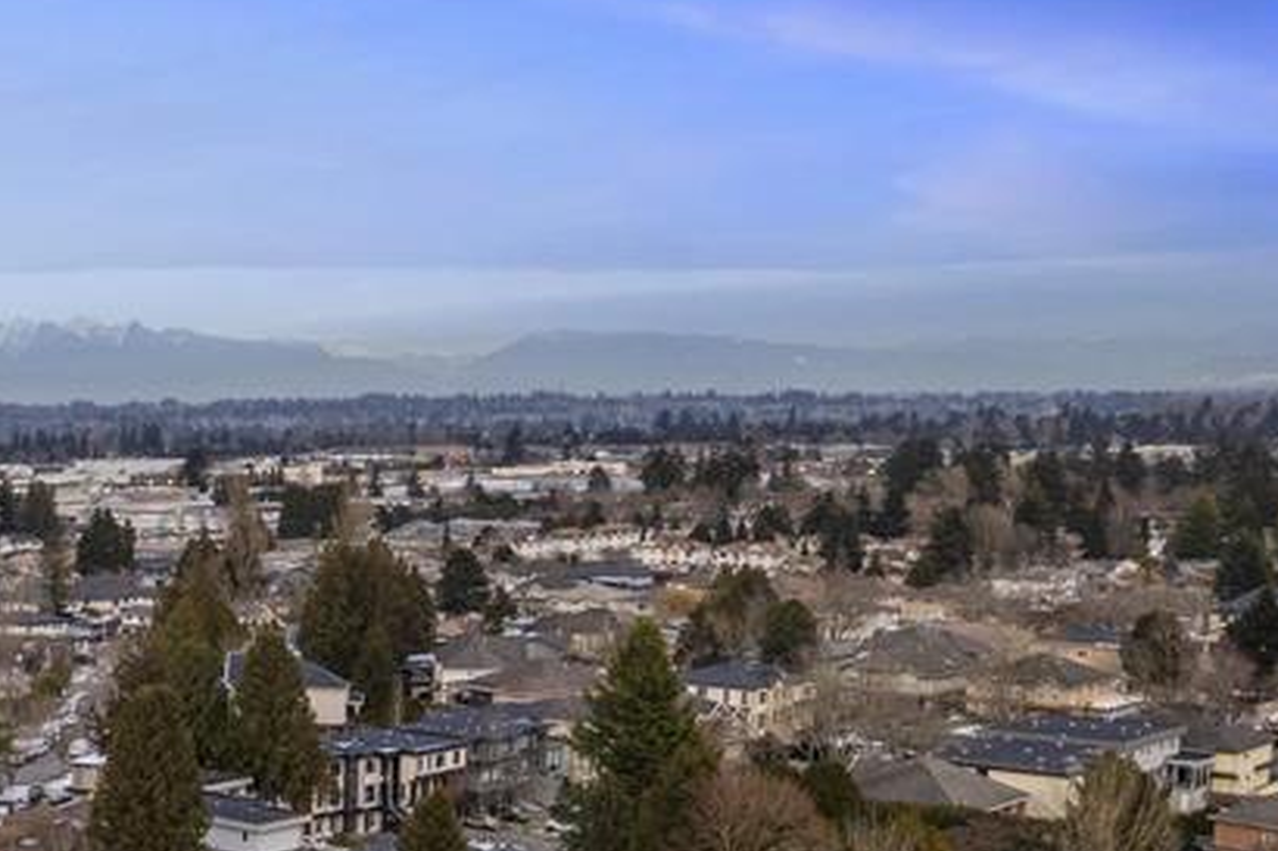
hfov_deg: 30.4
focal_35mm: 55
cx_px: -281
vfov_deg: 24.1
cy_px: 717
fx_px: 1952
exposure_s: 1/100
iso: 100
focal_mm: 8.38
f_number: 2.8
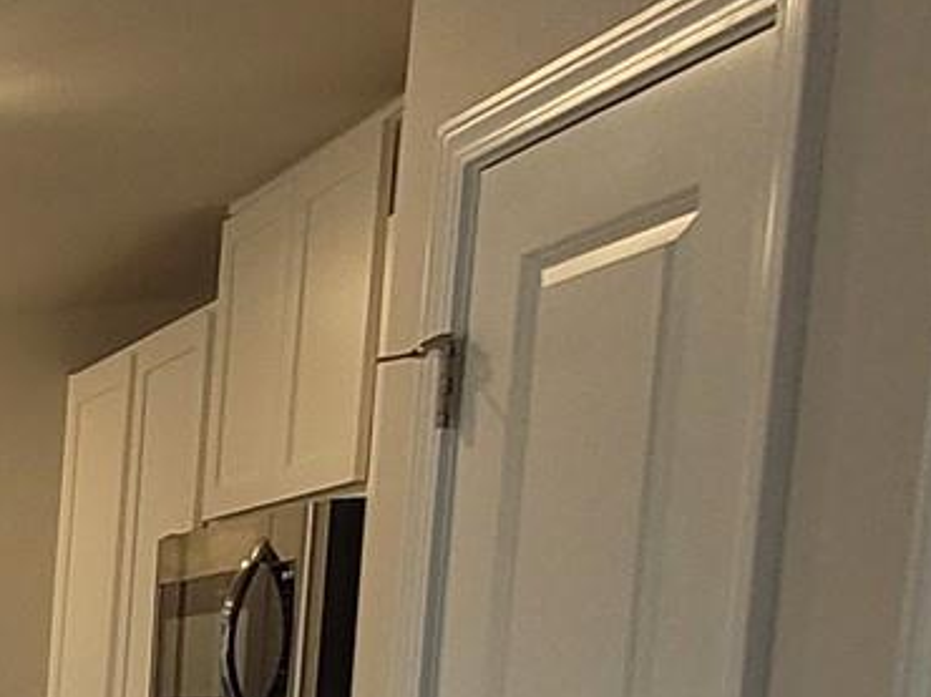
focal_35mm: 72
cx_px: -1230
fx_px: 1935
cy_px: 979
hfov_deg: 15.7
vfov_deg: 18.5
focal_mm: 1.74
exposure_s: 1/60
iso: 100
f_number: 2.2
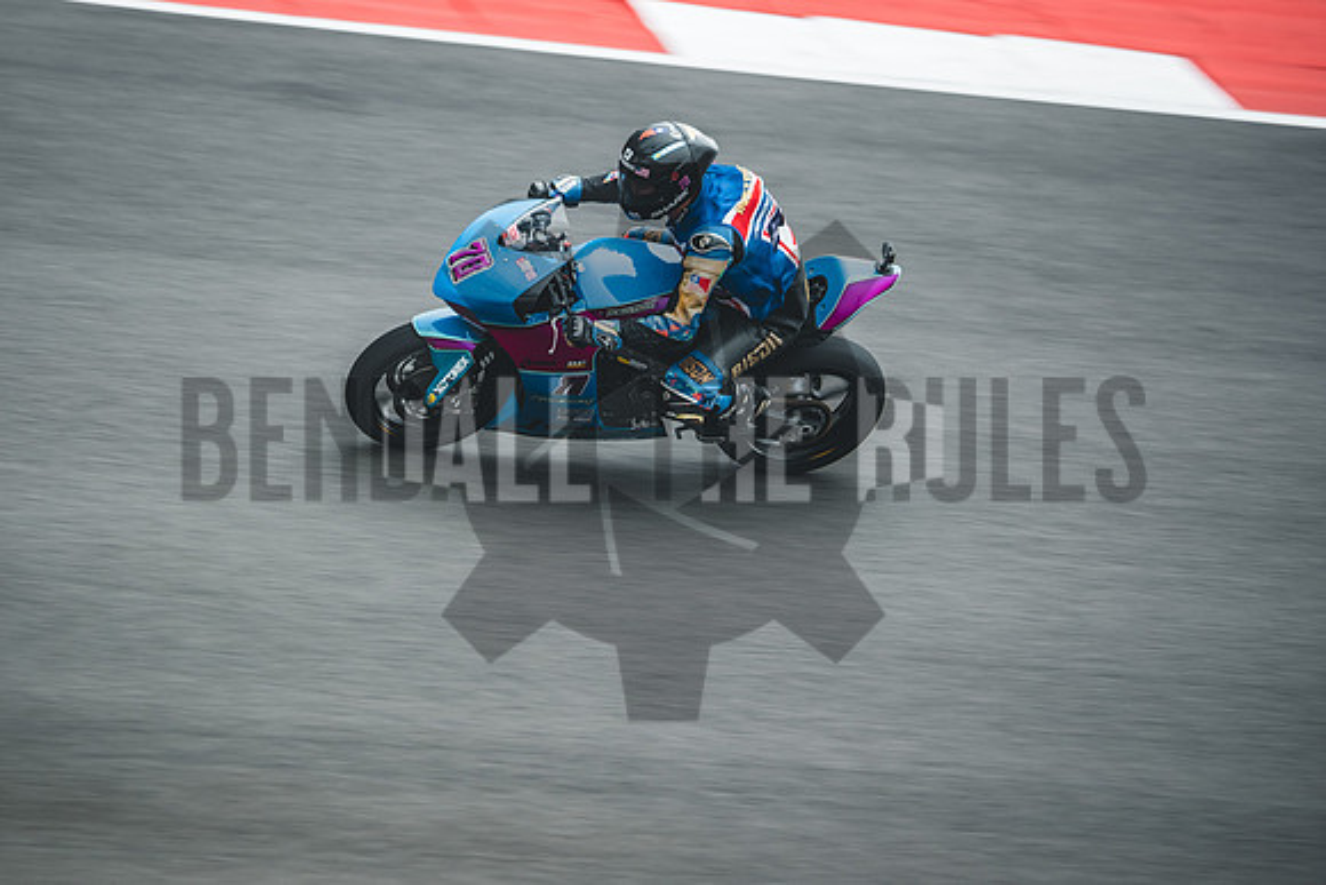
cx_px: 577
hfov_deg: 6.1
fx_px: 12492
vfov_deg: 4.1
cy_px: 430
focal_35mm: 339
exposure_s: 1/400
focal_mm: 200
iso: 500
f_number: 2
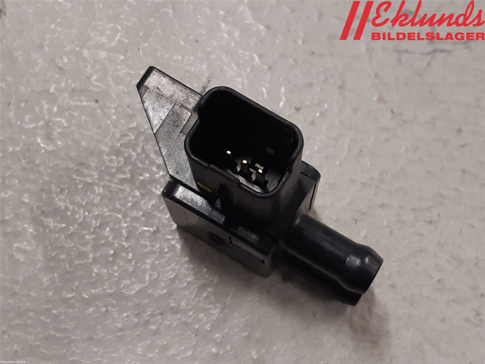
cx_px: 242
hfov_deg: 67.3
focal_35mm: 26
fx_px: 364
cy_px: 182
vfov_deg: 53.1
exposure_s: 1/50
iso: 100
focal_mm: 3.93
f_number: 1.7
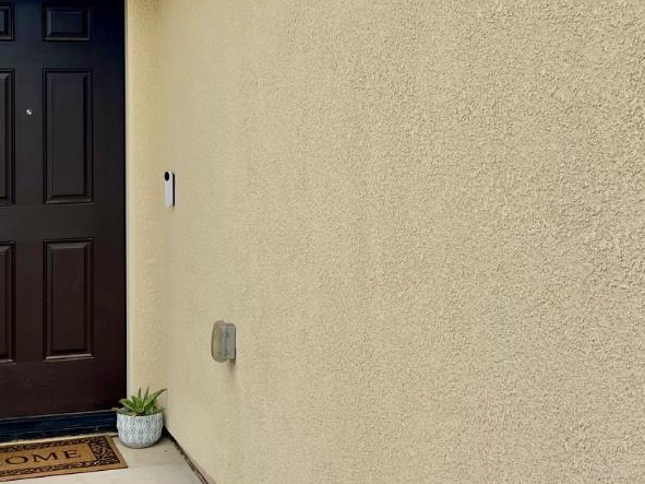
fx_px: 1230
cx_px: 276
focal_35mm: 66
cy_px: 75
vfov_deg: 21.9
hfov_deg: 29.4
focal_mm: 5.7
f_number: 1.5
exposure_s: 1/2457
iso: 50
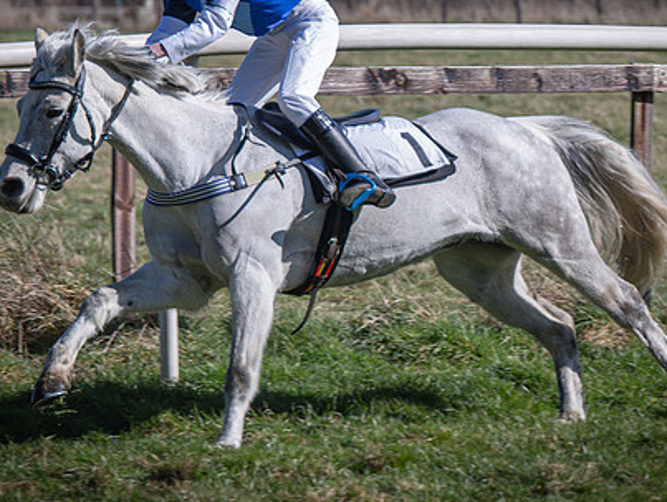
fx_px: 8794
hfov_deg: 4.3
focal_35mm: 456
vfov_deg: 3.3
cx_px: 321
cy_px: 138
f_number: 4
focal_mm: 150
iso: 125
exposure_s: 1/1000
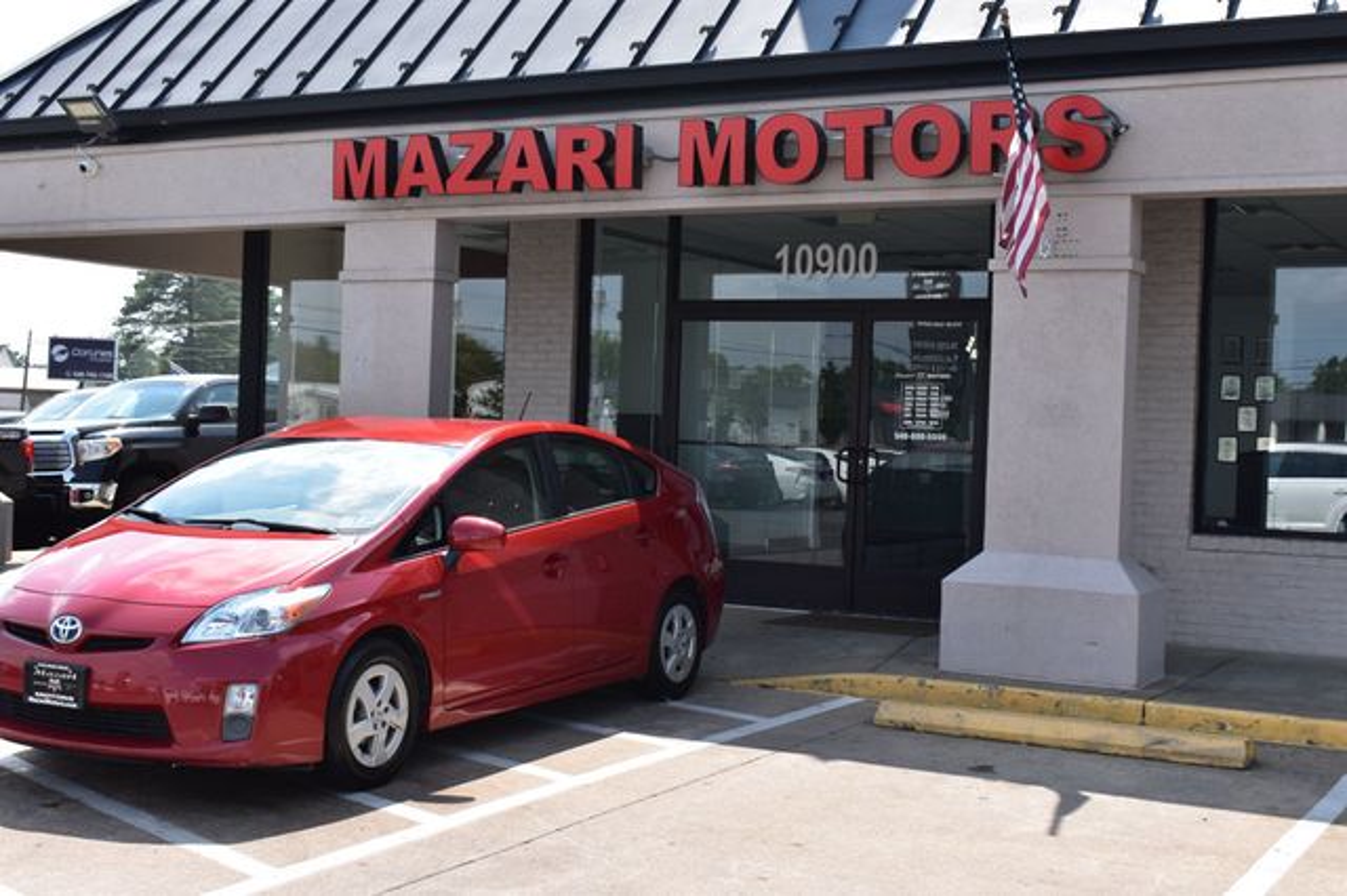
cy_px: 448
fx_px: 1795
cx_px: 674
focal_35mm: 48
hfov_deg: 41.1
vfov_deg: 28.0
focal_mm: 32
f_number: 11
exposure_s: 1/400
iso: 400
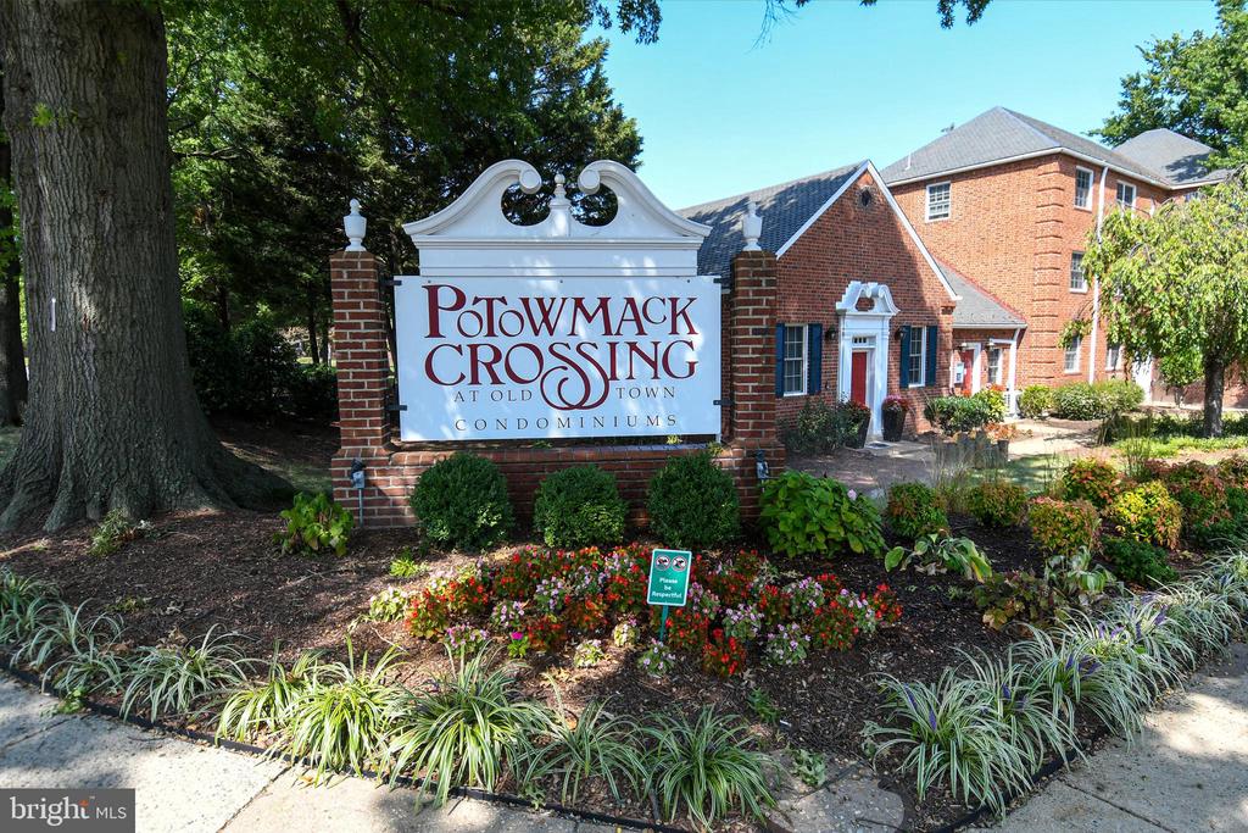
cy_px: 416
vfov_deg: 67.4
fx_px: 624
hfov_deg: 90.0
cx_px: 624
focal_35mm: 18
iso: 320
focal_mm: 12
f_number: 5.6
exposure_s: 1/500
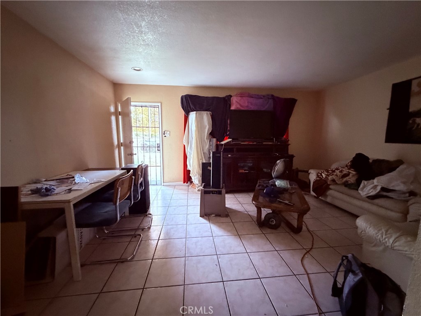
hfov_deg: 102.1
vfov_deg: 85.7
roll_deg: +0.2
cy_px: 158
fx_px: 170
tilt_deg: -7.1
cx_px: 210
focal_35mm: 14
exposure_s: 1/60
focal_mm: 2.22
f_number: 2.2
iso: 1250
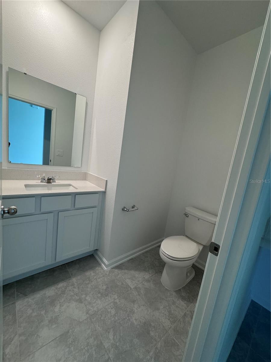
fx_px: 146
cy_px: 181
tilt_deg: -9.3
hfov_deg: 85.7
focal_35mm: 14
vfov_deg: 102.1
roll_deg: -8.3
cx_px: 136
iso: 320
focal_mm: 2.22
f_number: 2.2
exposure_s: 1/120
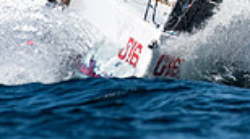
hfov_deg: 1.2
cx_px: 343
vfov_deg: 0.7
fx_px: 12024
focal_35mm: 1817
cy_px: -91
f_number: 5
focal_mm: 300
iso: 320
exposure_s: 1/3200
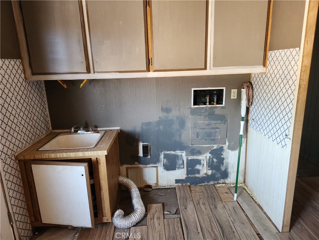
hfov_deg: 73.9
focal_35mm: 23
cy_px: 120
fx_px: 212
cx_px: 160
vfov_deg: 58.9
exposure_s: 1/120
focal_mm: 5.4
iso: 640
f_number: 1.8
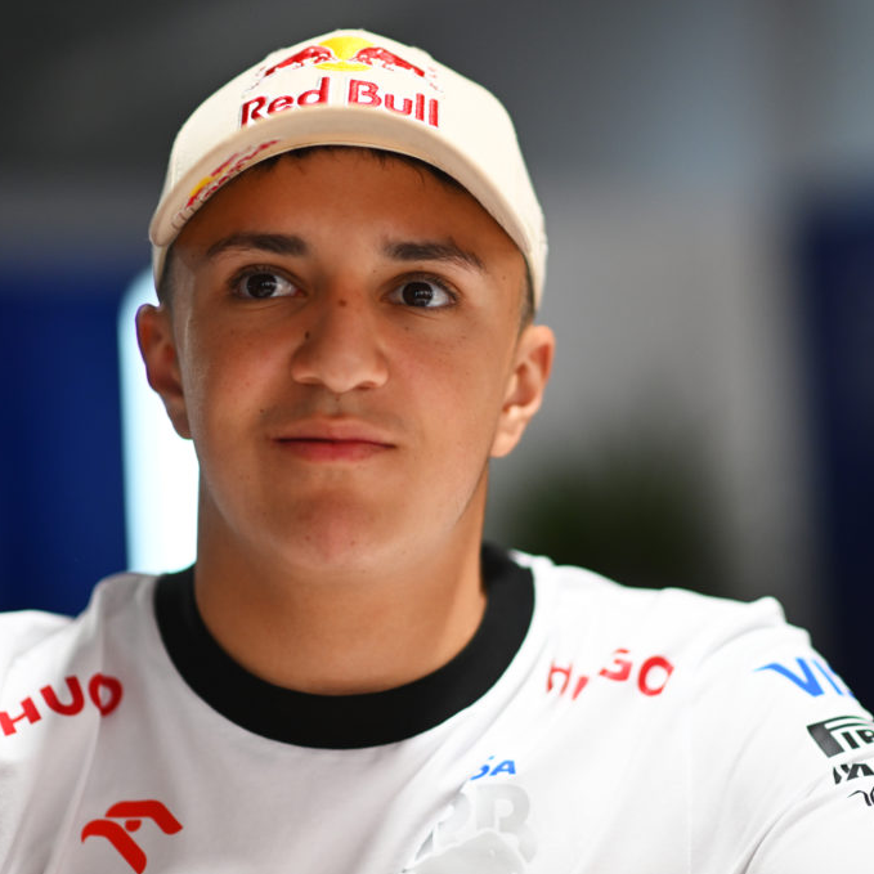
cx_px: 435
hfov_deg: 16.0
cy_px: 437
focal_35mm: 109
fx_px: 3114
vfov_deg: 16.0
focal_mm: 85
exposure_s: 1/1000
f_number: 1.4
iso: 800
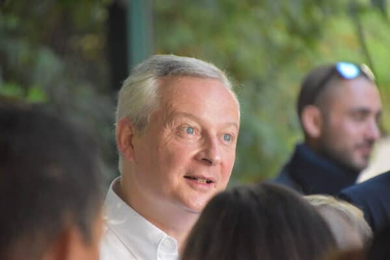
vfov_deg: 3.1
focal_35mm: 450
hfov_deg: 4.6
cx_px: 195
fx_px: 4875
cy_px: 130
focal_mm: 300
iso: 5000
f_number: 6.3
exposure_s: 1/250
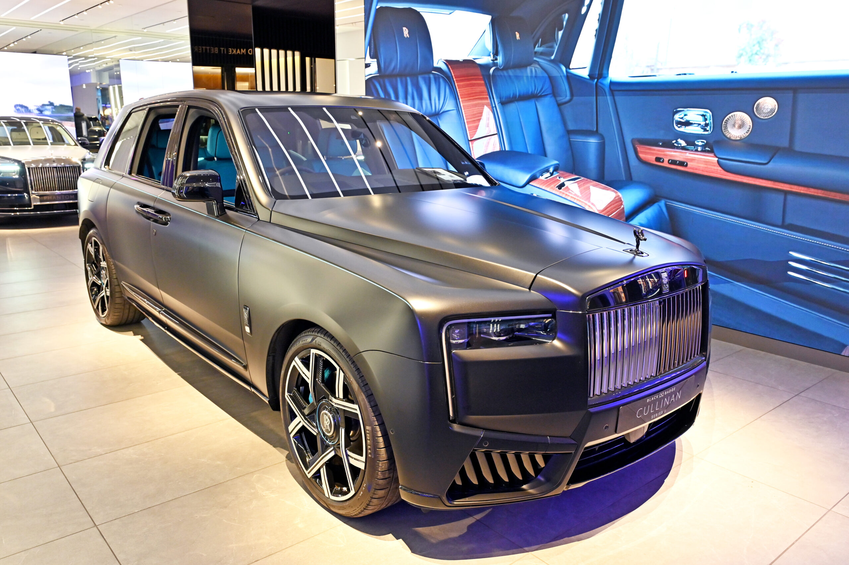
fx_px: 660
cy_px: 282
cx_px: 424
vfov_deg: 46.3
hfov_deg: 65.5
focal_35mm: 28
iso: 1600
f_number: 6.3
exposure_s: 1/30
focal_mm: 28
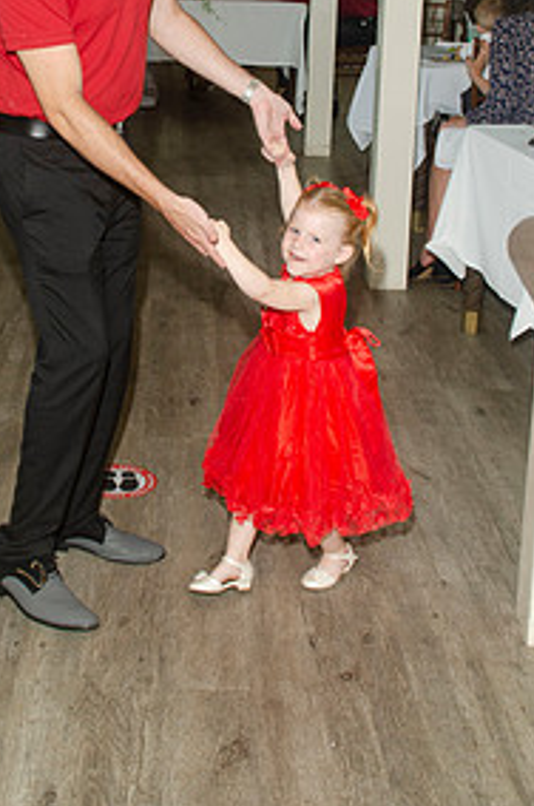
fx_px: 1274
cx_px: 196
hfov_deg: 23.6
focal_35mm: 57
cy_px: 207
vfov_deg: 34.4
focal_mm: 24
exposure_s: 1/60
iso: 400
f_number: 5.6
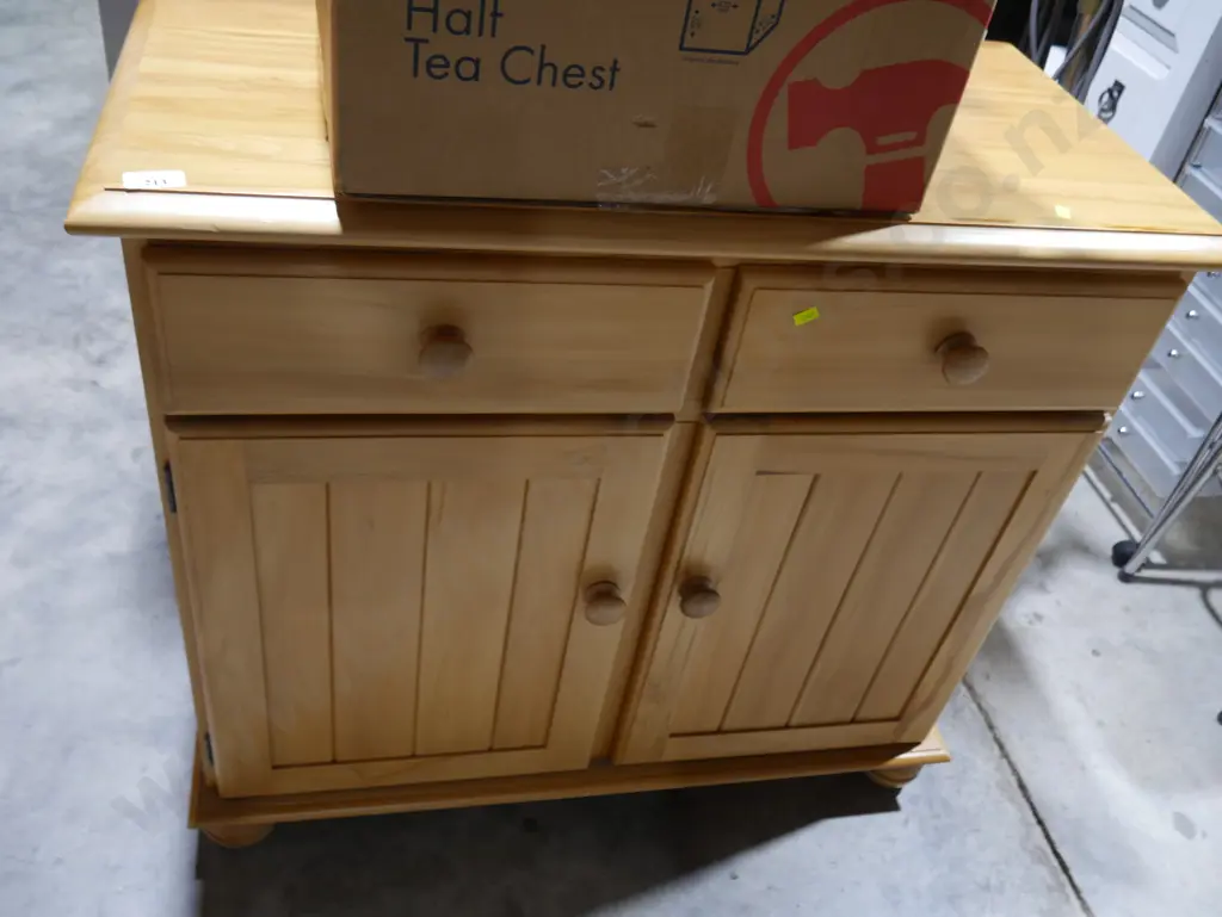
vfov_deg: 46.8
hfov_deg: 59.9
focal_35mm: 30
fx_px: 1060
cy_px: 458
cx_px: 611
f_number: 3.6
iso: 500
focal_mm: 15
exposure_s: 1/60
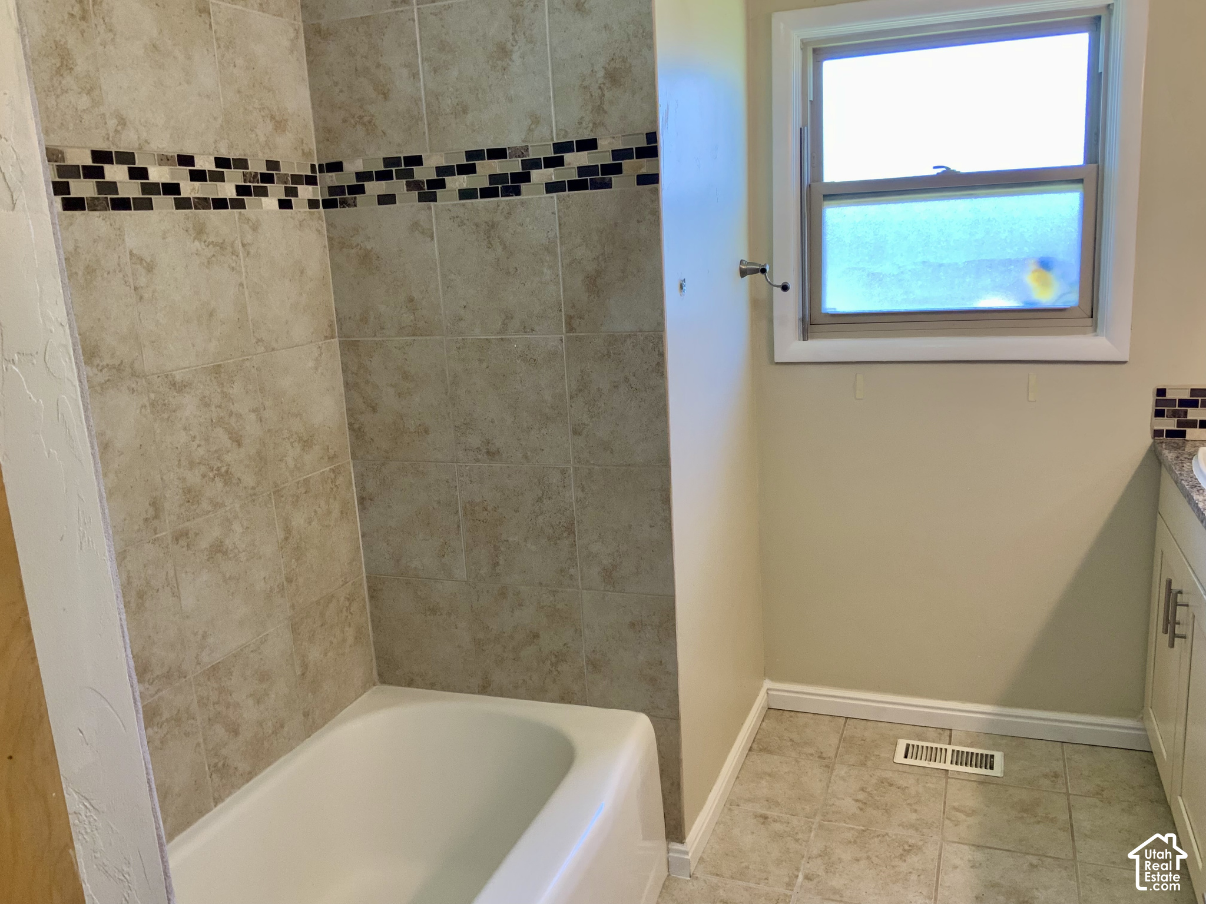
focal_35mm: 29
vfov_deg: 48.2
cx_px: 603
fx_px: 1010
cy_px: 452
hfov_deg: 61.7
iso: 80
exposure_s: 1/60
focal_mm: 3
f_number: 1.8
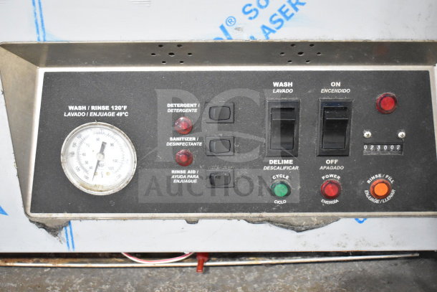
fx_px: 583
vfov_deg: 28.1
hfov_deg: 41.1
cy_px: 146
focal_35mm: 48
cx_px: 218
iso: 6400
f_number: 4.5
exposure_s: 1/80
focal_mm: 32
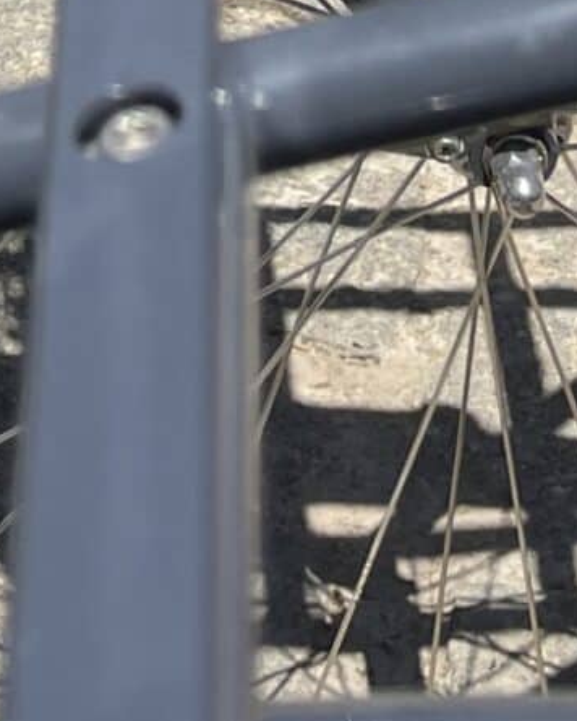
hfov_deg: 10.6
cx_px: 353
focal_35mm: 146
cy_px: -1108
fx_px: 3117
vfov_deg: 10.8
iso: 50
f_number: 1.6
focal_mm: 5.1
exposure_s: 1/3876
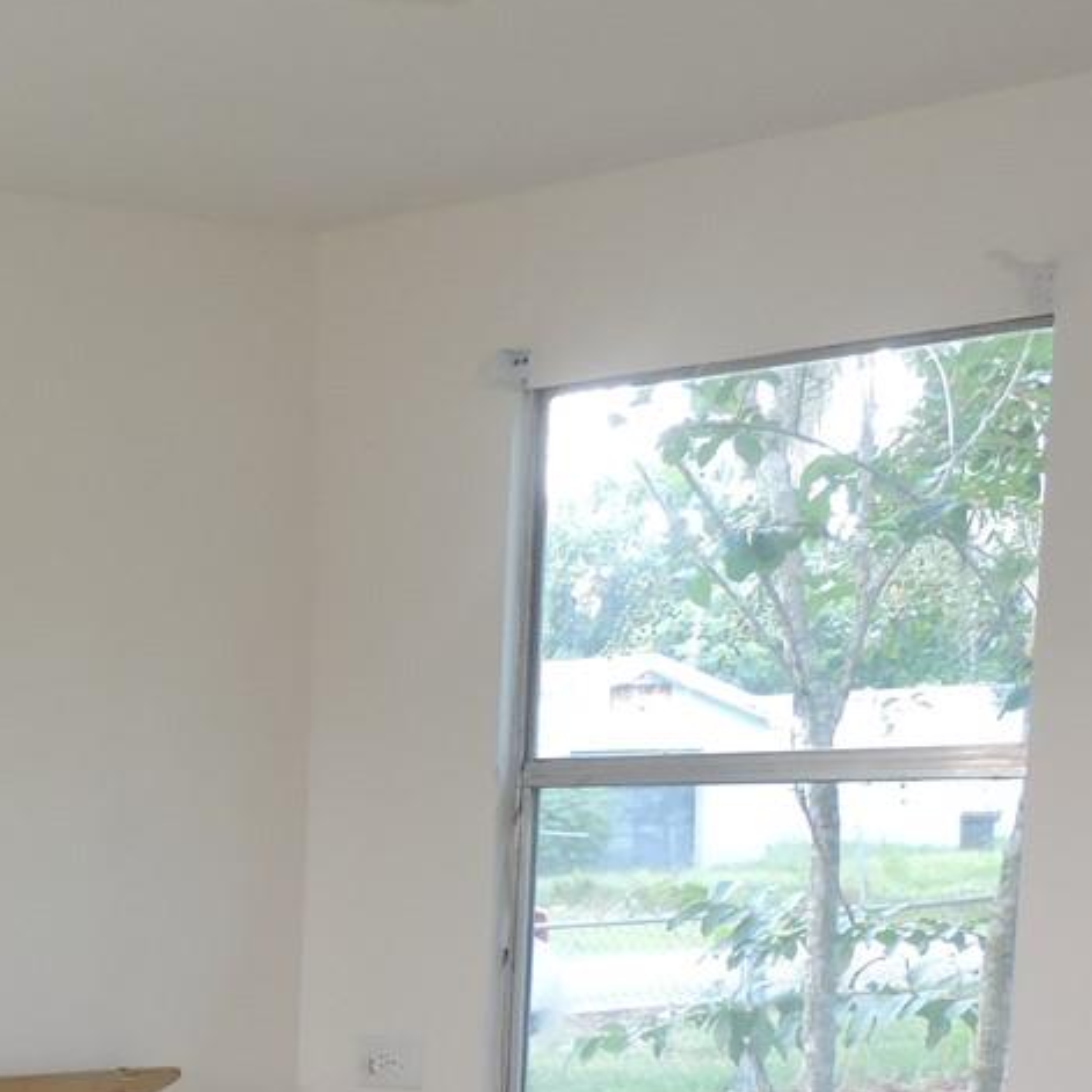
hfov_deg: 17.6
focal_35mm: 90
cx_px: -468
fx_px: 3212
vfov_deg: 18.3
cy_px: 1308
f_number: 3.1
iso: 320
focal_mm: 5.4
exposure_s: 1/40
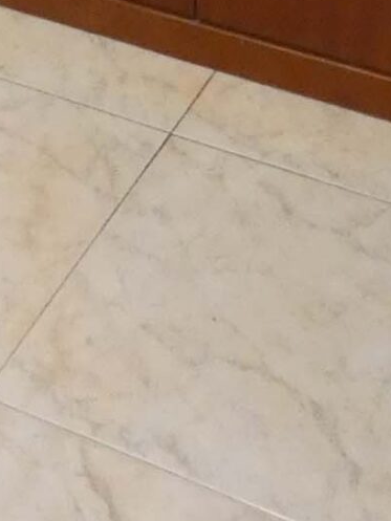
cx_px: 111
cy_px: -536
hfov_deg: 14.3
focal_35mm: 103
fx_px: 1551
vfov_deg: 15.2
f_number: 2.8
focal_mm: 3.6
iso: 800
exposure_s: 1/50
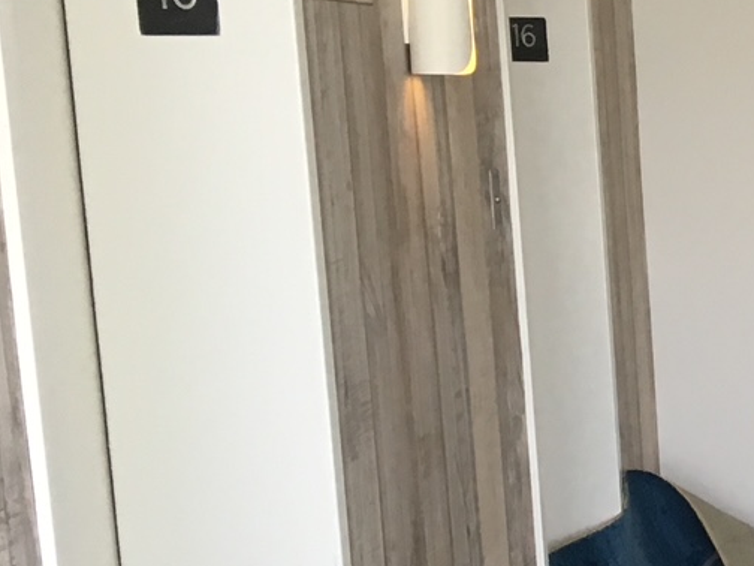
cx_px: 1457
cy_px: 606
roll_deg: -0.6
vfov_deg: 12.6
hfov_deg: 14.4
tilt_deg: -11.0
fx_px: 2527
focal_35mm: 116
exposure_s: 1/30
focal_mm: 4.15
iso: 32
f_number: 2.2
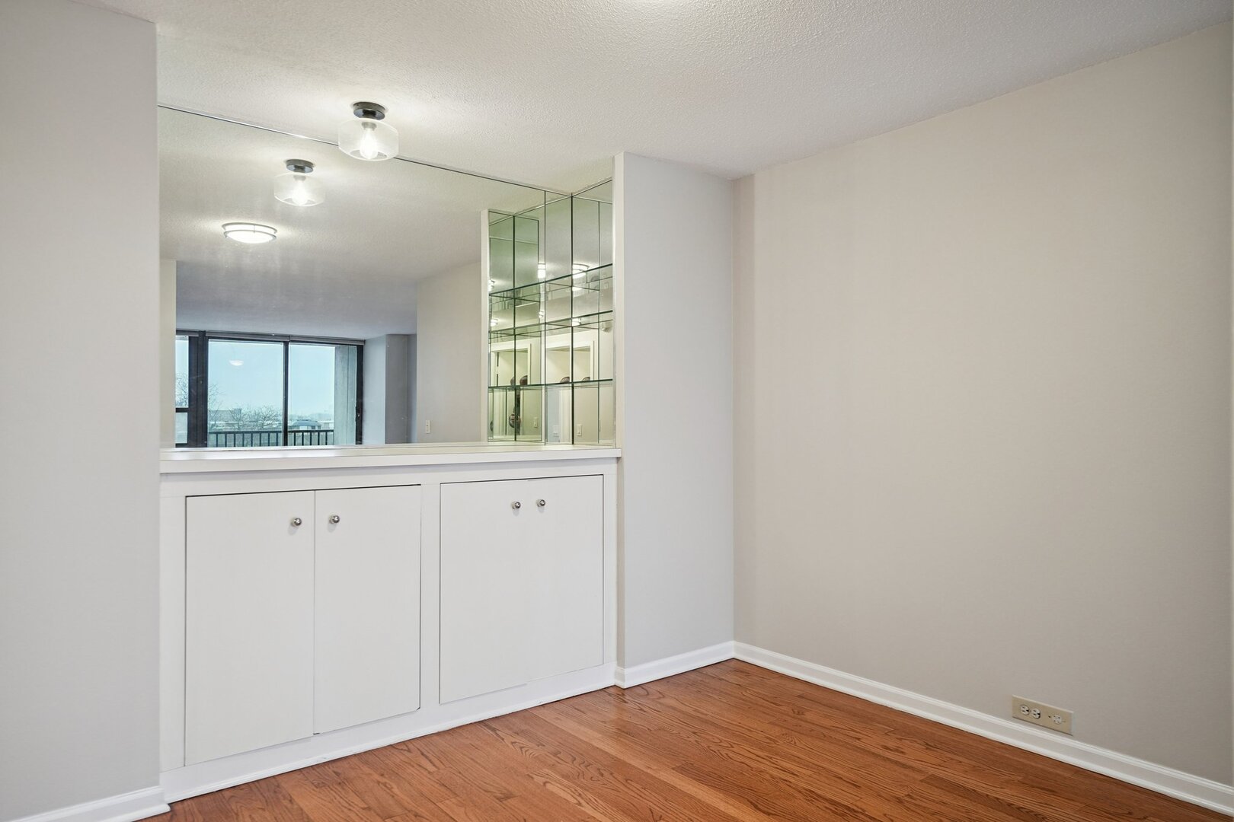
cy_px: 411
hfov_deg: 73.7
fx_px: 823
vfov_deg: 53.1
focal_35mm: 24
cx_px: 617
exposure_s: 1/50
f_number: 3.5
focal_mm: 24
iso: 400
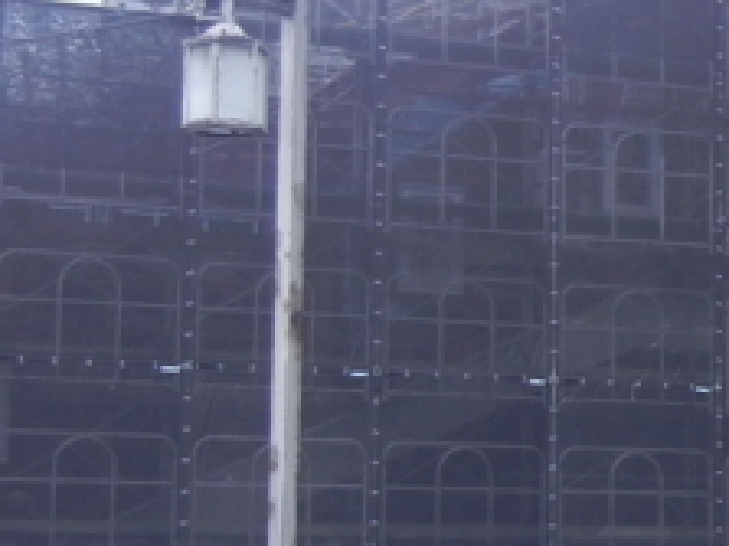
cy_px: 330
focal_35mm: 138
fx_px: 2905
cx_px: 1265
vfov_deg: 10.7
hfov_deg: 13.1
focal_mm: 5.4
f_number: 3.5
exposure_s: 1/299
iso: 160
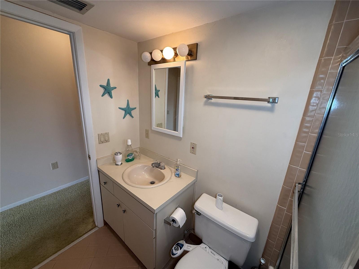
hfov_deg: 102.1
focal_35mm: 14
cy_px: 134
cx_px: 180
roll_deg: -3.2
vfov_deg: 85.7
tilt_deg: -15.3
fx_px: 145
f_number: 2.2
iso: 200
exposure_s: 1/120
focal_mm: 2.22
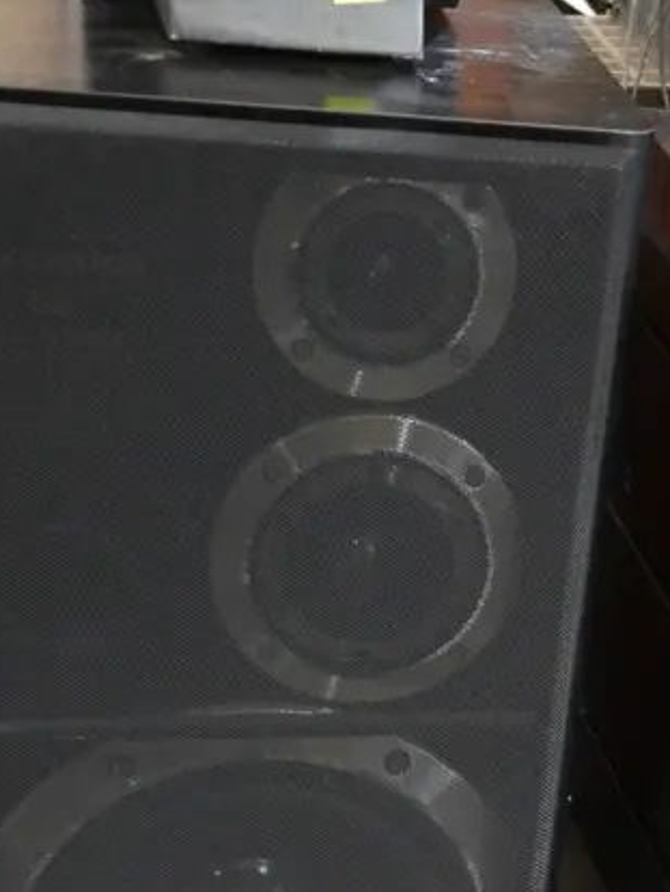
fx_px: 2166
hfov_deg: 17.0
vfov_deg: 21.7
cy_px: 1051
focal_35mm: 84
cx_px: 727
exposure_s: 1/60
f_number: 4
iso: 2000
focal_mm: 17
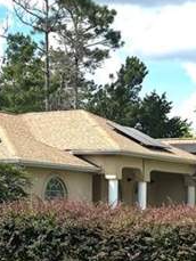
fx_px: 913
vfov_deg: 16.1
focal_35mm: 121
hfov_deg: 12.2
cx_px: 142
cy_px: 215
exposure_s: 1/5952
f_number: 1.6
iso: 50
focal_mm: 5.96
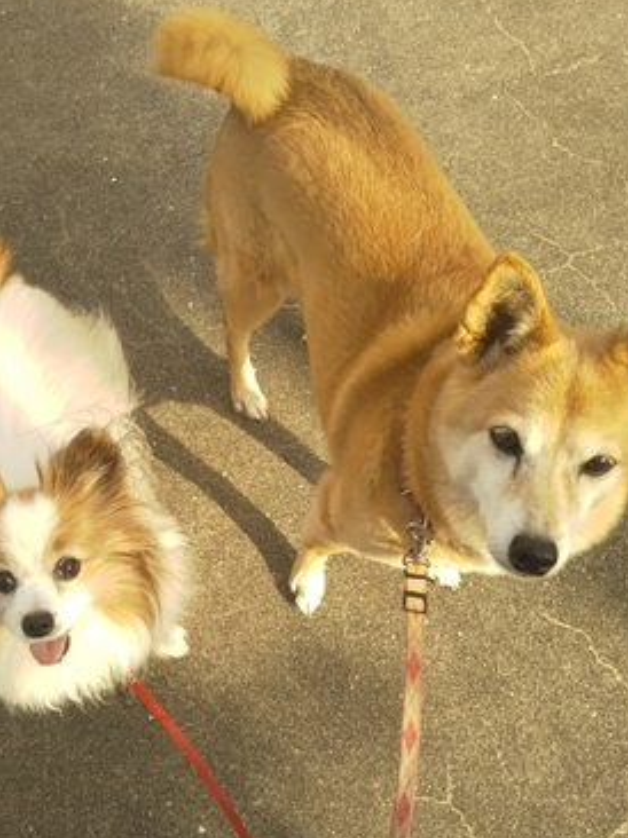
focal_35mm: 41
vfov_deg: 45.8
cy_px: 433
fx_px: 993
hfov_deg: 35.0
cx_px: 244
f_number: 2.2
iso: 40
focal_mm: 4
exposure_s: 1/261
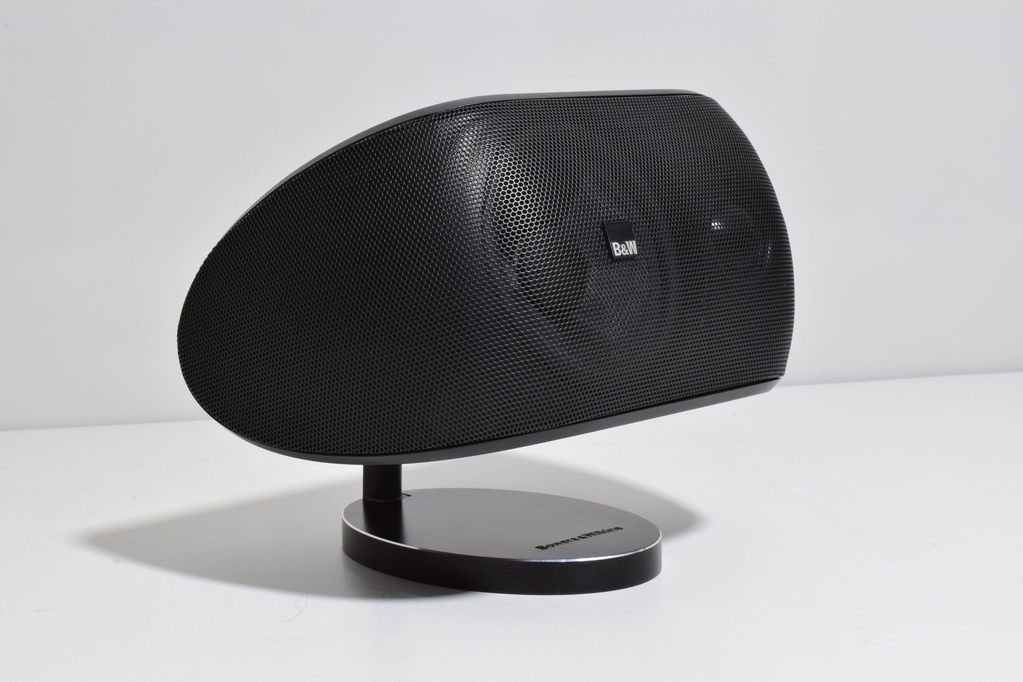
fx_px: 1705
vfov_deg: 22.6
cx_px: 512
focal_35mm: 60
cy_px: 341
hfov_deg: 33.4
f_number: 25
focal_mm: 40
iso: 100
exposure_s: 4
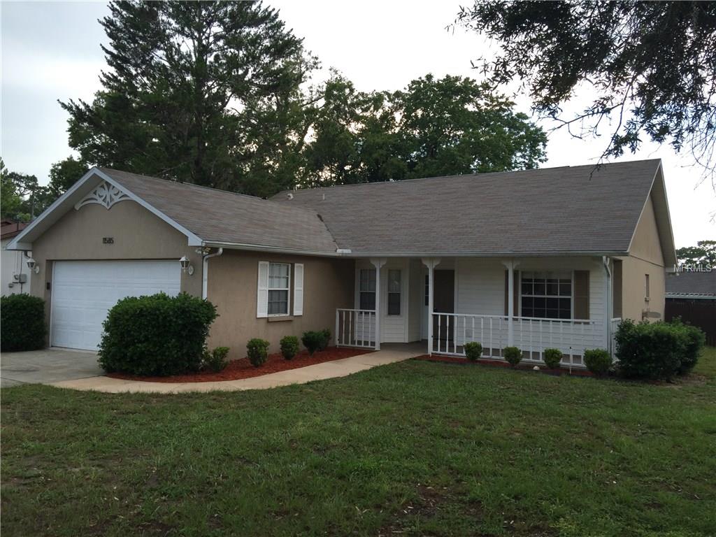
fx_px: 600
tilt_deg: +1.8
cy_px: 268
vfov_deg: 48.2
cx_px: 358
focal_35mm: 29
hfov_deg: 61.7
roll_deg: -1.9
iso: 32
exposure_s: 1/430
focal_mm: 4.15
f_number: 2.2
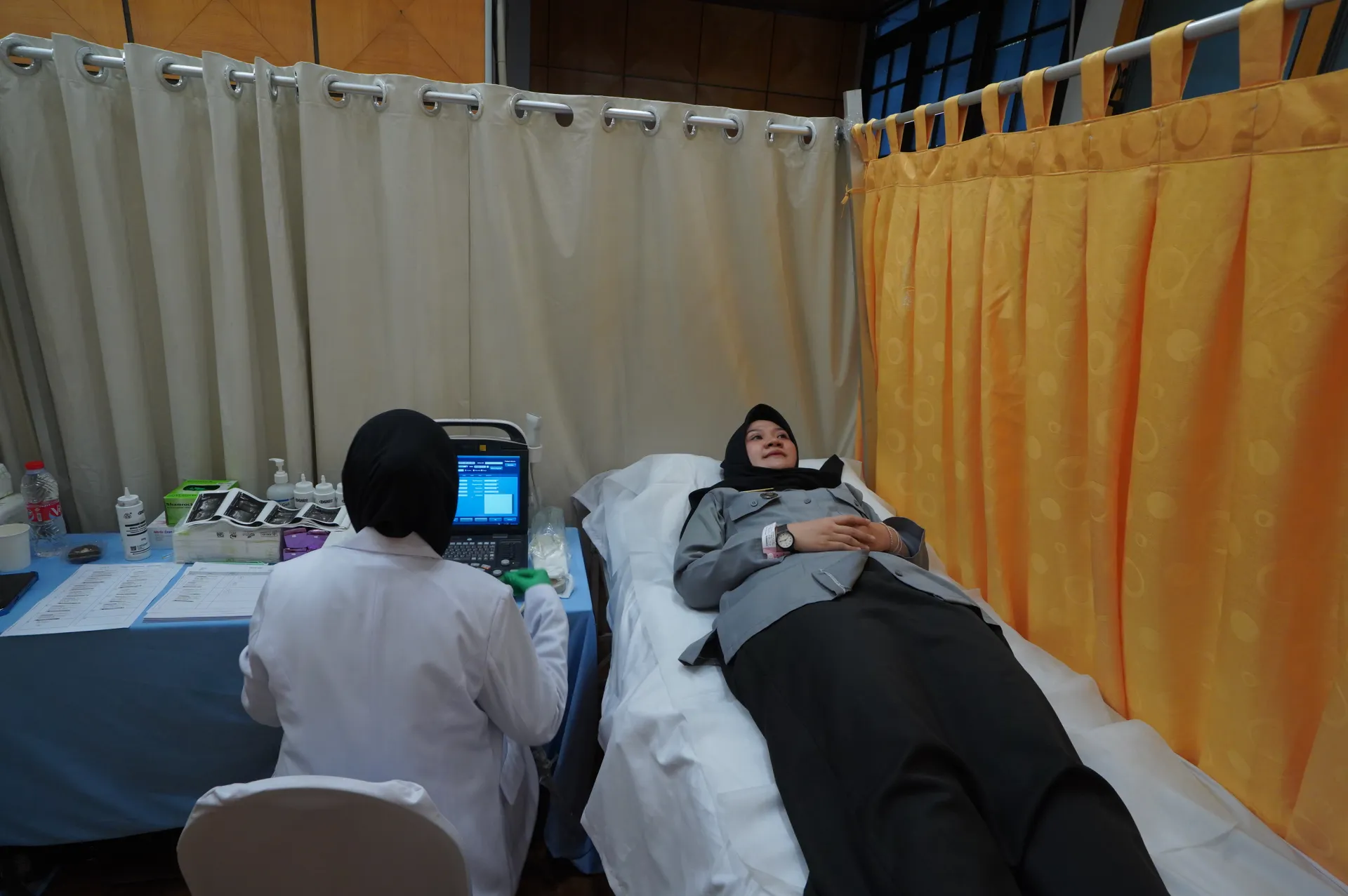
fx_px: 673
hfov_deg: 90.0
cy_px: 448
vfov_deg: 67.3
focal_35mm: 18
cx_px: 674
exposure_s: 1/100
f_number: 6.3
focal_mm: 18
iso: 3200
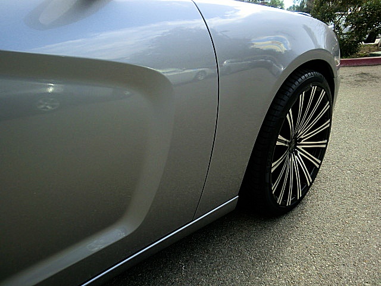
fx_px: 286
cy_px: 143
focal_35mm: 26
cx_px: 190
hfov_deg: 67.3
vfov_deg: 53.1
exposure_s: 1/400
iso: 64
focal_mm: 4.65
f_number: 2.6
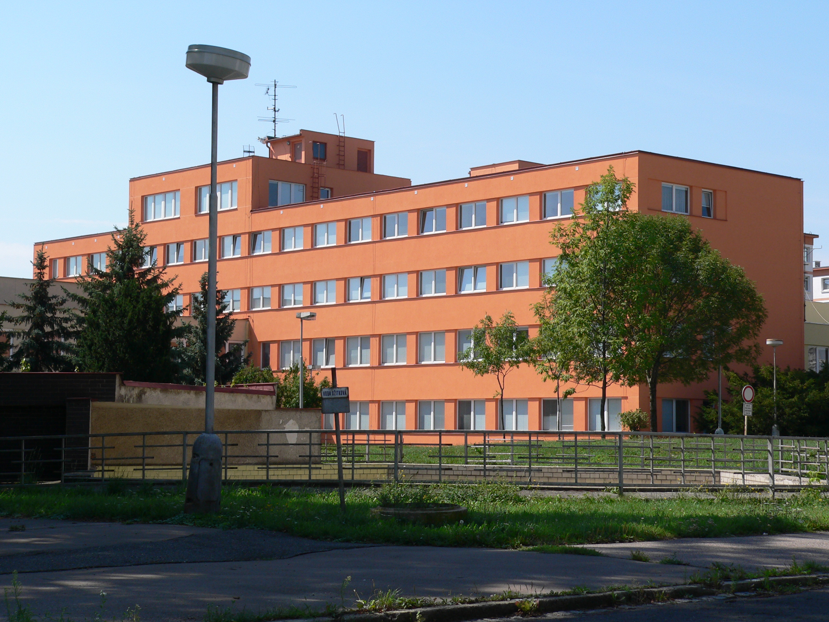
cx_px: 414
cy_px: 311
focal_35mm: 70
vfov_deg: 21.0
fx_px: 1676
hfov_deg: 27.8
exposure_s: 1/500
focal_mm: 11.6
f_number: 4.6
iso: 80
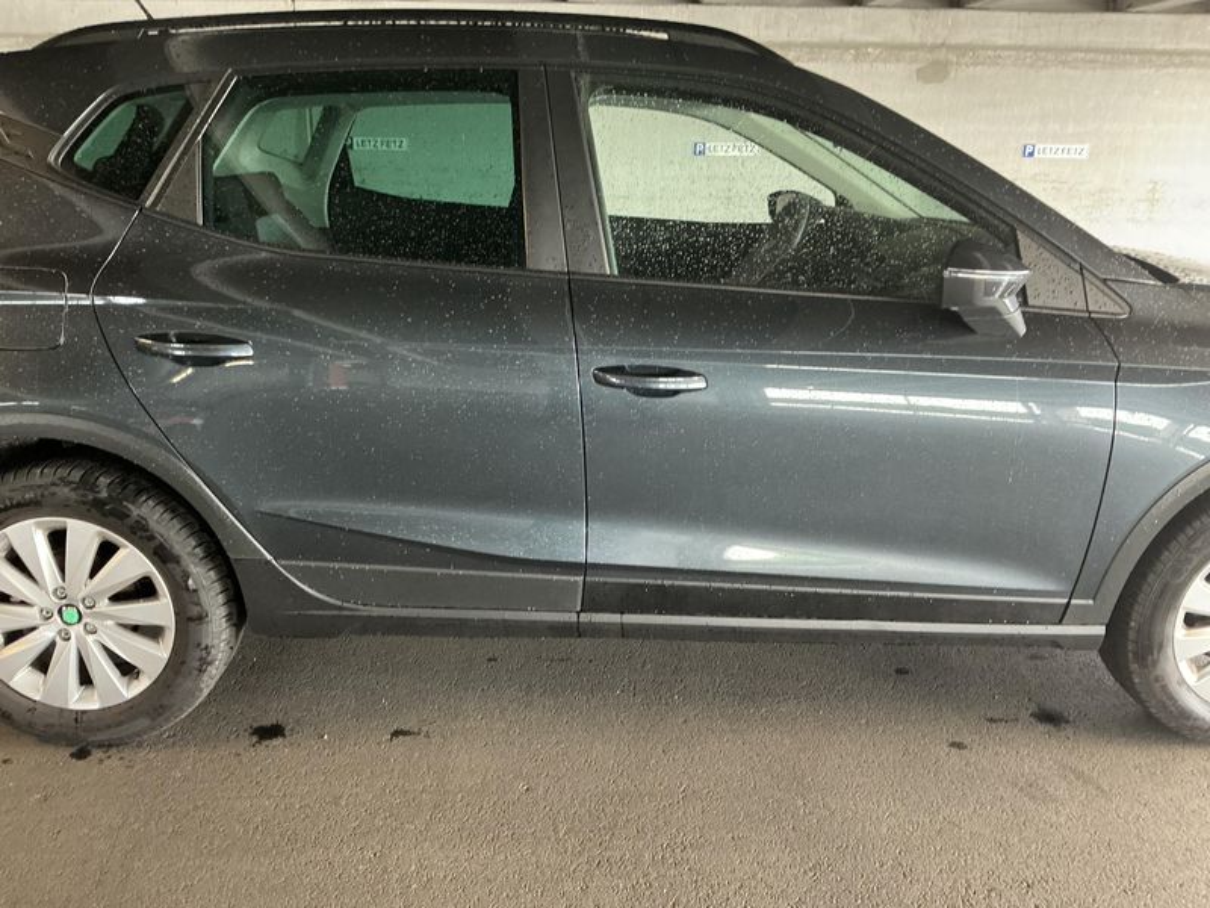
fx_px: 979
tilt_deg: -16.0
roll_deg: -1.1
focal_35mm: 28
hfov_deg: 63.4
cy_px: 454
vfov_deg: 49.7
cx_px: 605
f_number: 1.8
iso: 250
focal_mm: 3
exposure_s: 1/50
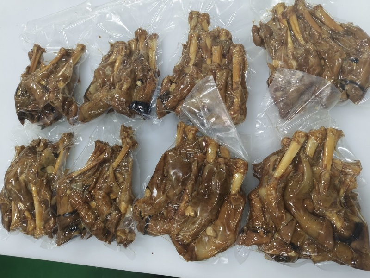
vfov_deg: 58.9
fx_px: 246
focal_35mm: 23
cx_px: 185
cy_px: 139
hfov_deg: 73.9
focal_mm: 5.6
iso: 532
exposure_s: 1/100
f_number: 1.88
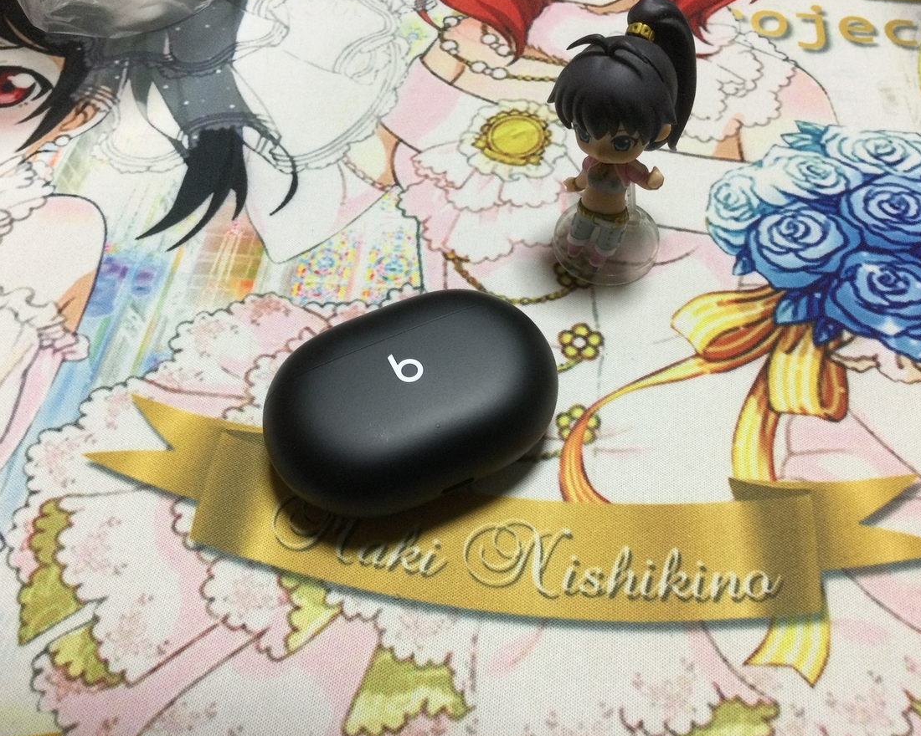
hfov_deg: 54.2
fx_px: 900
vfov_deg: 44.5
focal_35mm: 33
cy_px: 369
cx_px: 461
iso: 80
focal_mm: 3.3
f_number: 2.4
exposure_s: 1/30
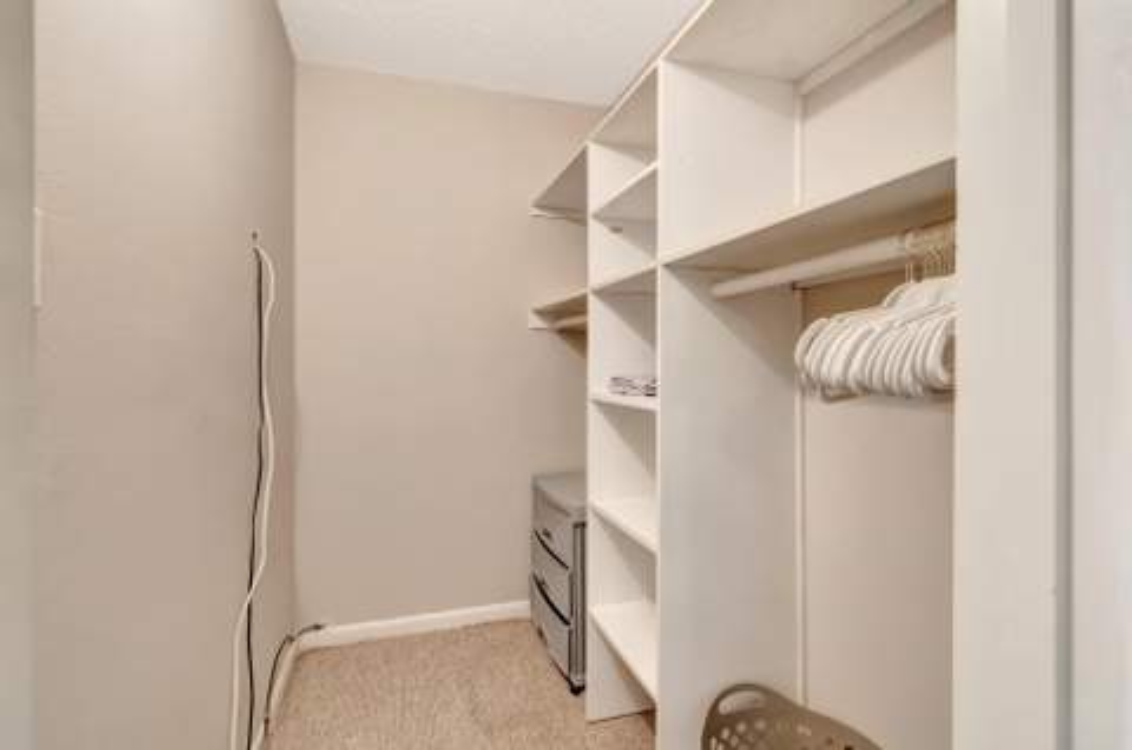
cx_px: 566
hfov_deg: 100.5
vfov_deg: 77.1
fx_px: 471
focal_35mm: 15
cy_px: 375
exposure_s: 1/15
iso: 5600
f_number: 8
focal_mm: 10
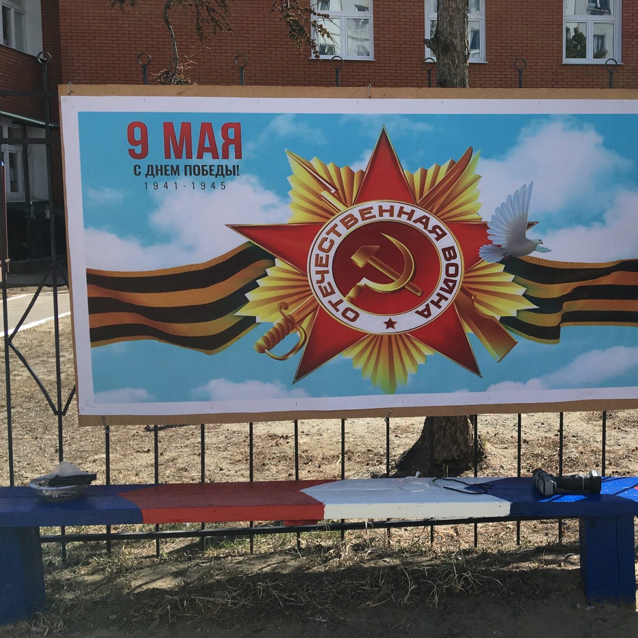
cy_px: 272
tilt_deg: -5.1
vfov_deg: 38.3
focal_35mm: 44
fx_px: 917
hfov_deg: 37.0
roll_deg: -0.3
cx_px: 512
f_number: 2.2
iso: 25
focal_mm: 4.15
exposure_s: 1/1241
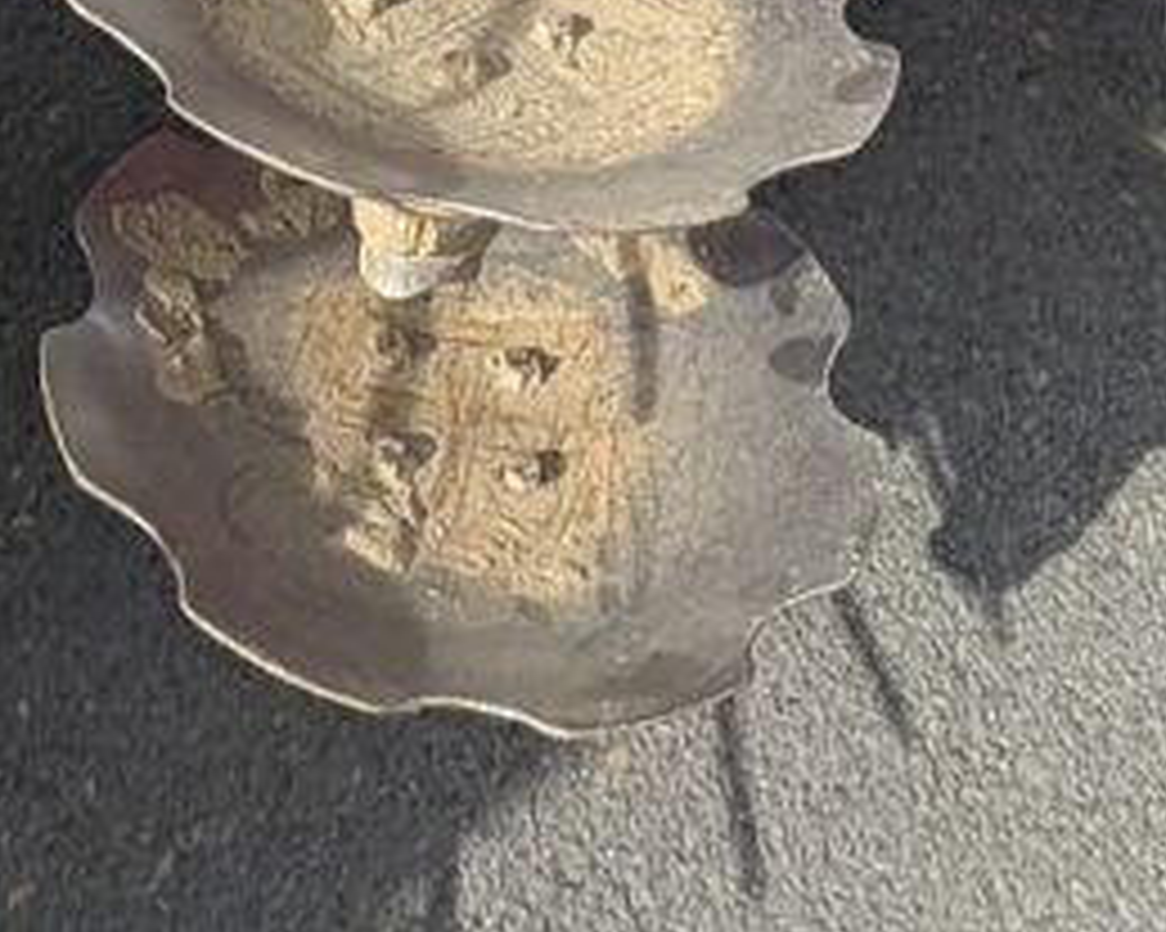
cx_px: 558
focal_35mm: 54
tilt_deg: -3.4
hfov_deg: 34.8
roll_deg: +2.1
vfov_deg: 14.7
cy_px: -1362
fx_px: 1863
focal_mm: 2.22
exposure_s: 1/334
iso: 64
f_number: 2.2
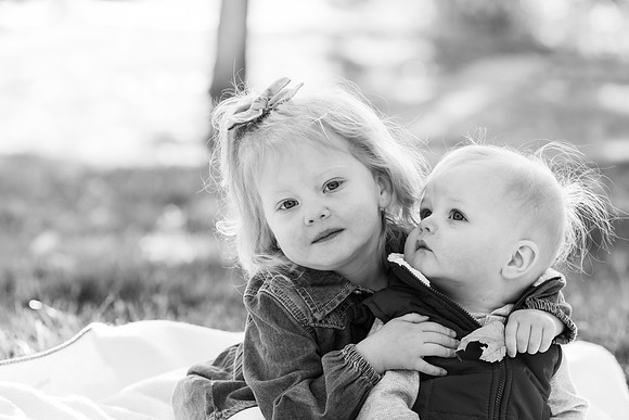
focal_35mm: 182
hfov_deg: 11.3
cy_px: 210
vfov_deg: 7.5
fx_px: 3181
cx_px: 314
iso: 1600
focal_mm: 182
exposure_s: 1/320
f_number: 6.3
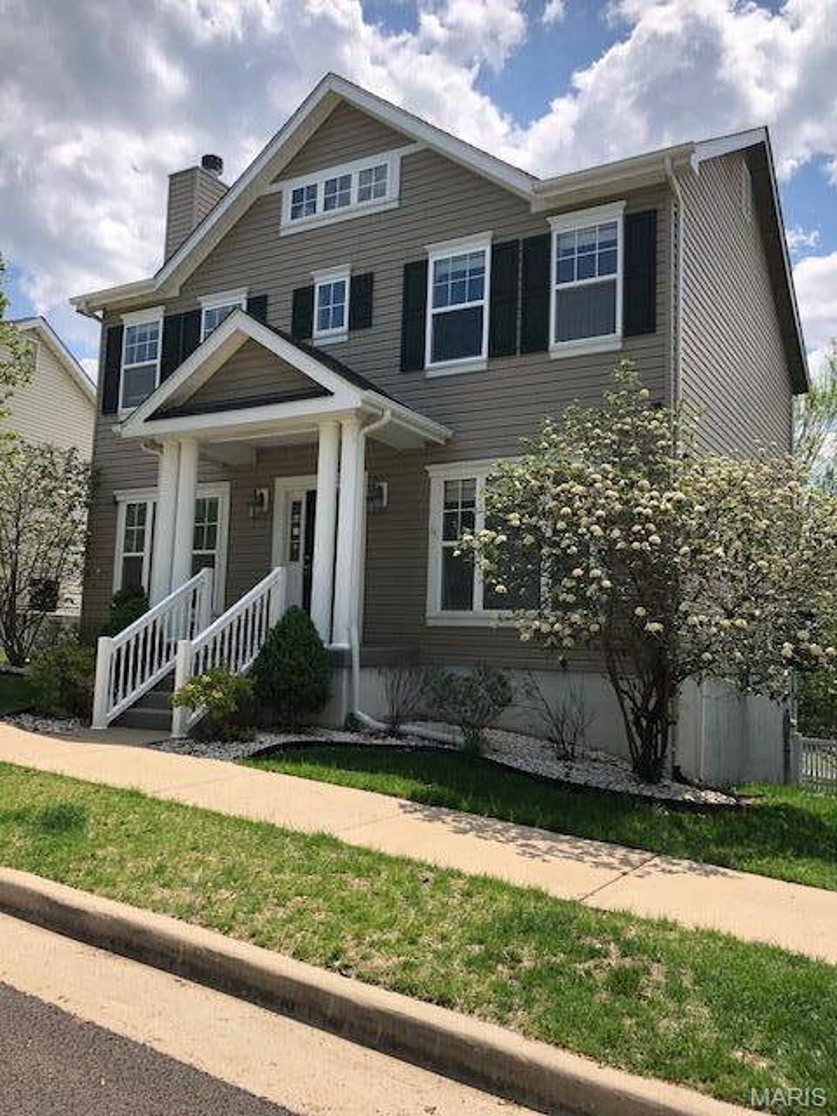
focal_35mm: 28
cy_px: 558
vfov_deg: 63.4
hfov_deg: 49.7
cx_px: 418
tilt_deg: +6.2
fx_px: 903
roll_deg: -2.1
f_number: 1.8
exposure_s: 1/1656
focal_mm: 4
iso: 20
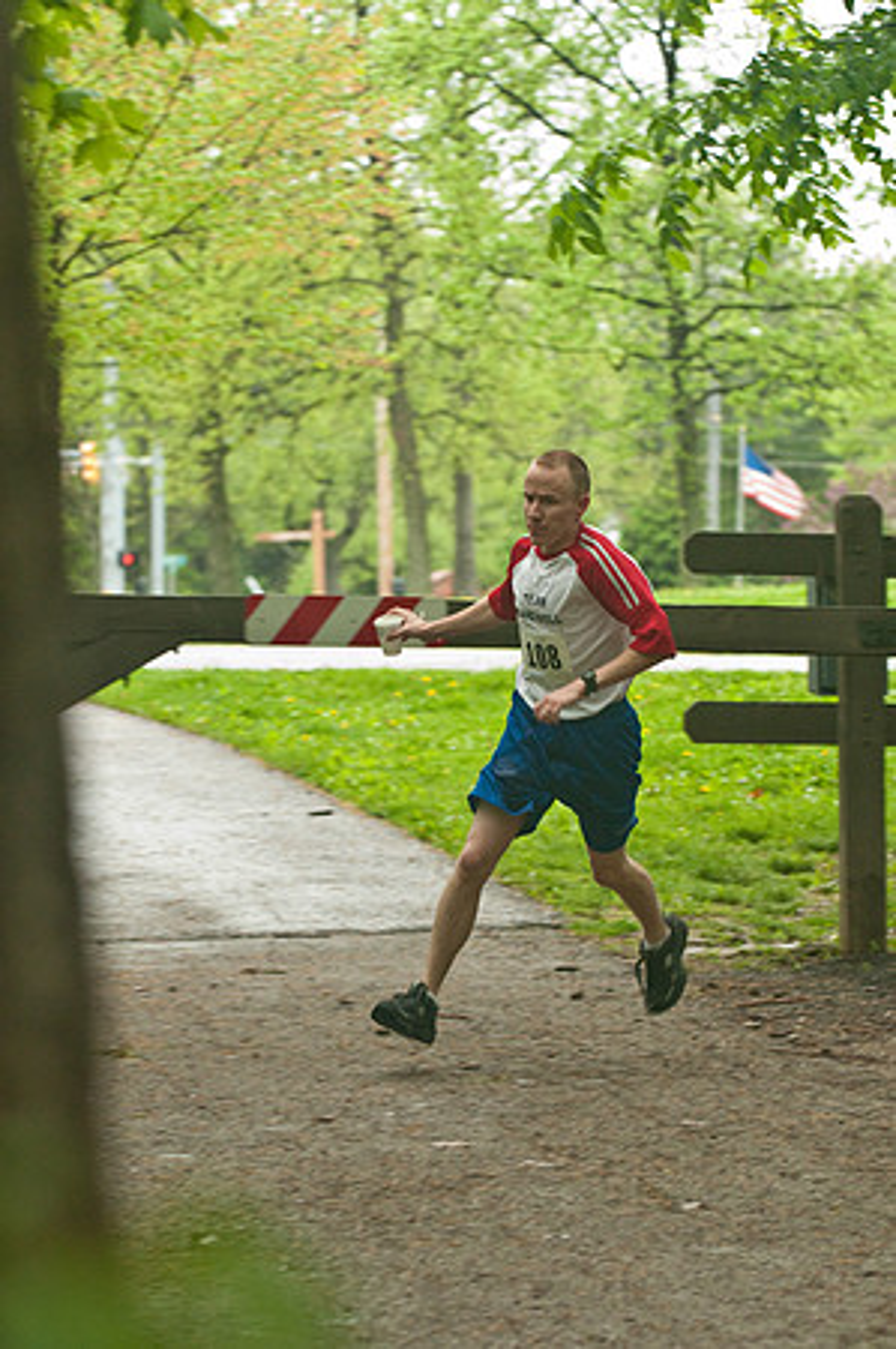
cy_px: 674
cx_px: 448
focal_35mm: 188
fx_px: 7016
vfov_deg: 11.0
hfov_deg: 7.3
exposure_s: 1/125
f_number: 4.5
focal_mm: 125
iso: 1600
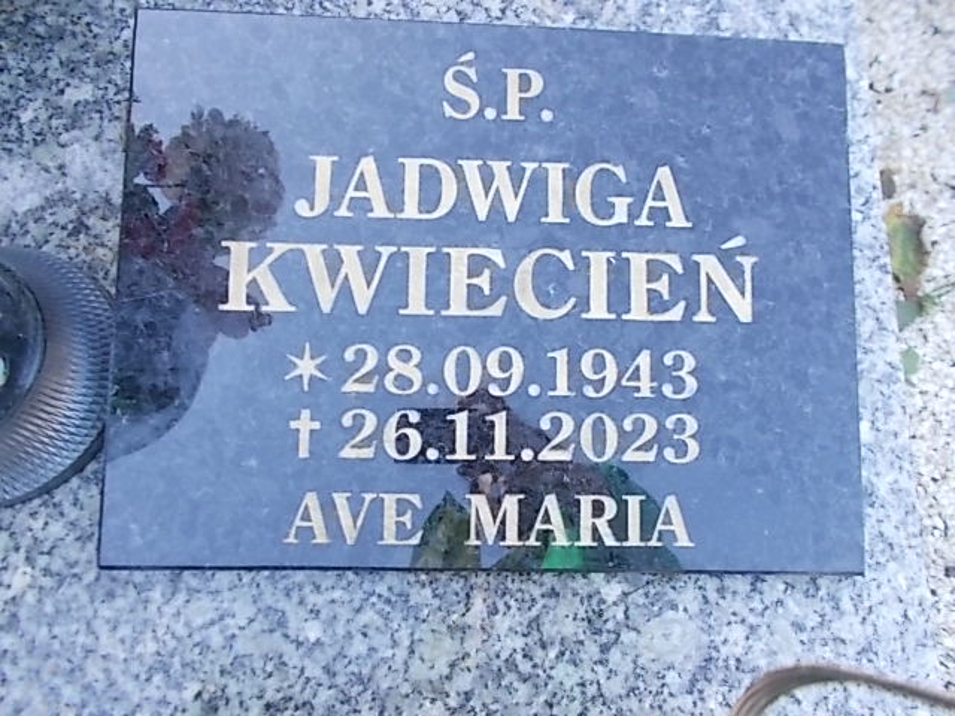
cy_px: 358
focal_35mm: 26
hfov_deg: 67.3
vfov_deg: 53.1
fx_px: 717
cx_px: 478
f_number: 3.2
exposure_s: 1/30
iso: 80
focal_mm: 4.6
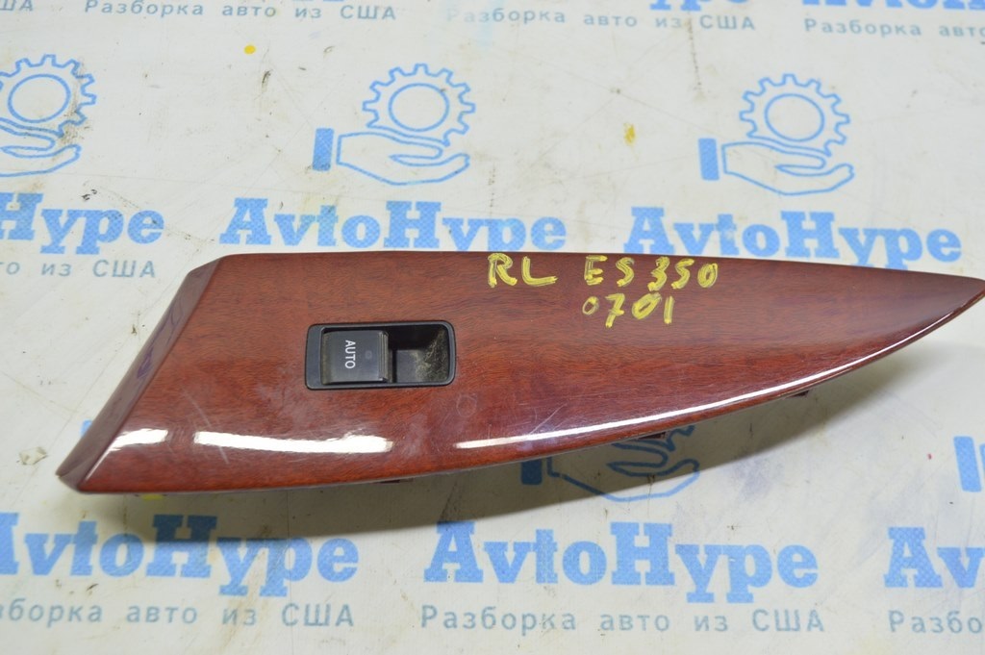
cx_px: 492
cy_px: 328
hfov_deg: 43.6
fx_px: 1230
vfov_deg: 29.8
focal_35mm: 45
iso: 400
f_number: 5.6
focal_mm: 30
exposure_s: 1/20
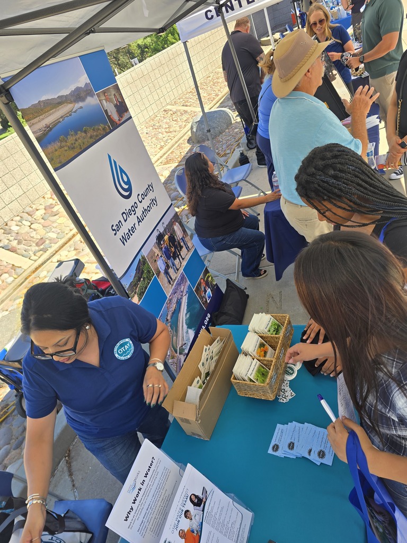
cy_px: 272
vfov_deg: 73.9
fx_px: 361
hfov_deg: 58.9
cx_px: 204
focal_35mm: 23
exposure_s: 1/272
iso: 12
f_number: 1.7
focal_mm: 6.3
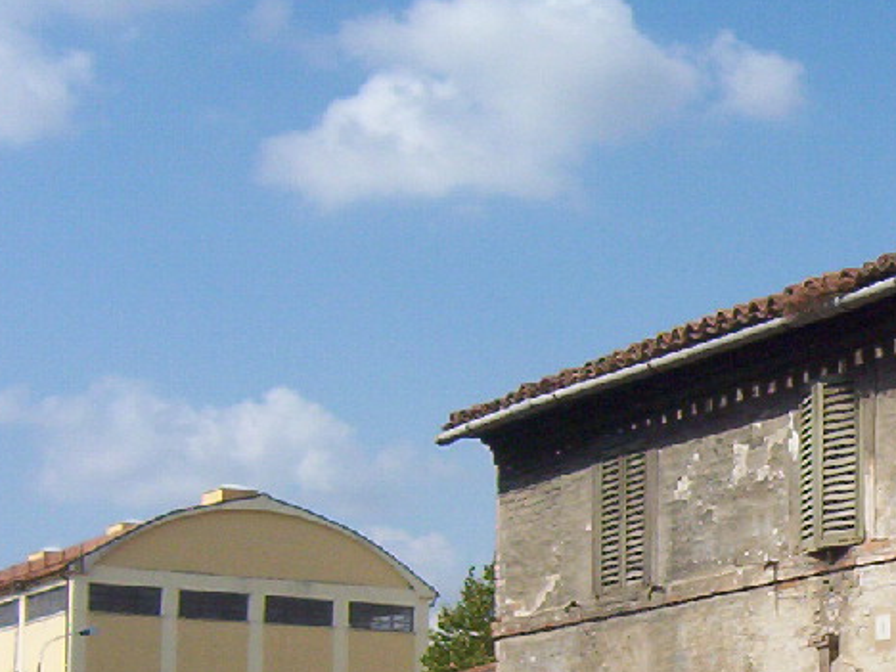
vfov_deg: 16.0
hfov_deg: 20.5
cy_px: 628
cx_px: 982
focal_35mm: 91
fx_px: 2355
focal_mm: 5.54
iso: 100
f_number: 5.24
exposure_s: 1/1290
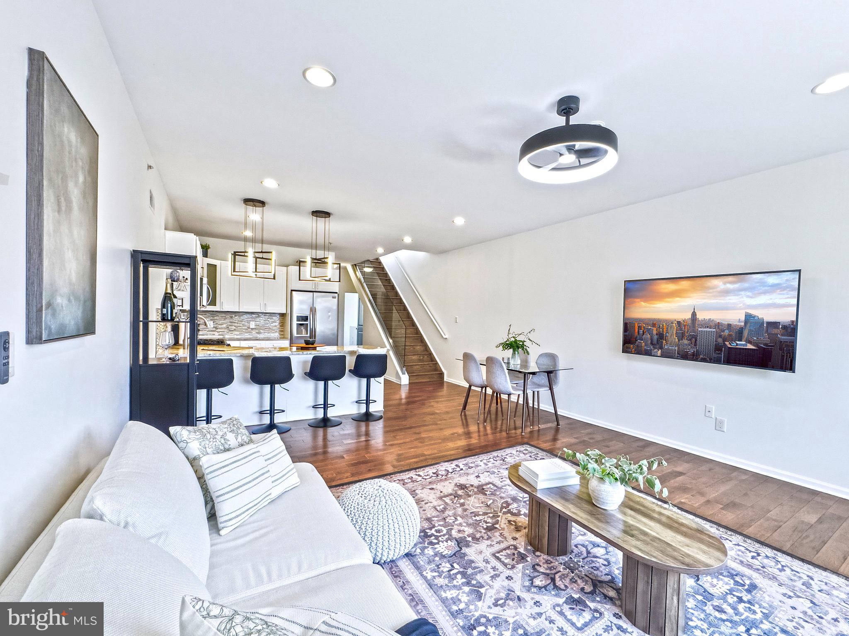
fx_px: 343
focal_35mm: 14
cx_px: 424
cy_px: 318
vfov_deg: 85.7
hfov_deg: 102.1
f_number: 2.2
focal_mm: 2.2
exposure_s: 1/120
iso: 160
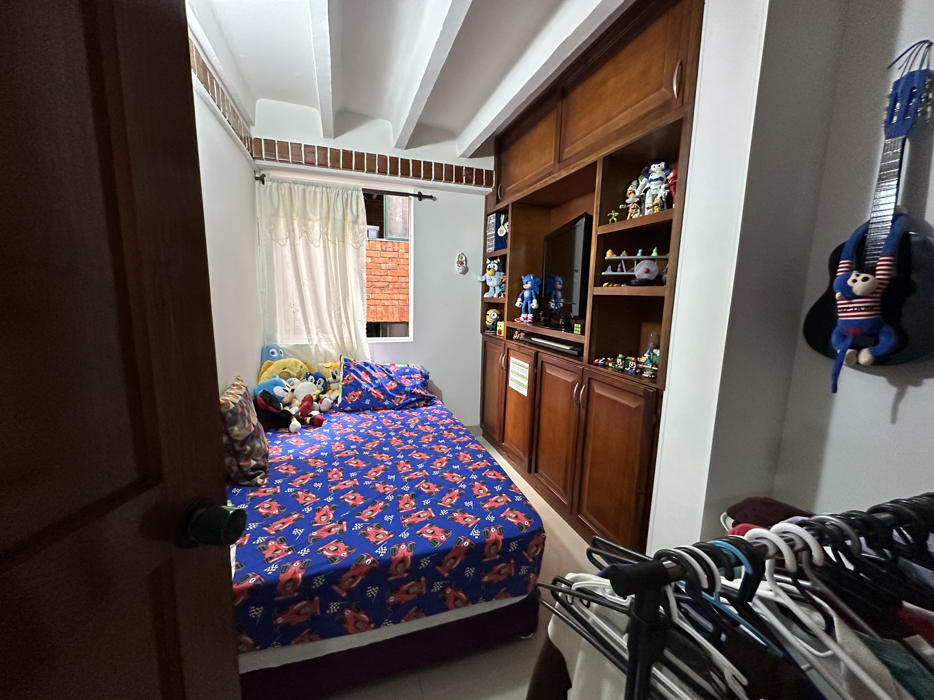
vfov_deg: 85.7
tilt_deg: -8.8
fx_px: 378
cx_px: 467
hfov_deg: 102.1
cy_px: 350
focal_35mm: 14
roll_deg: -2.7
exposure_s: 1/60
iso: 500
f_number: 2.2
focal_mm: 2.22
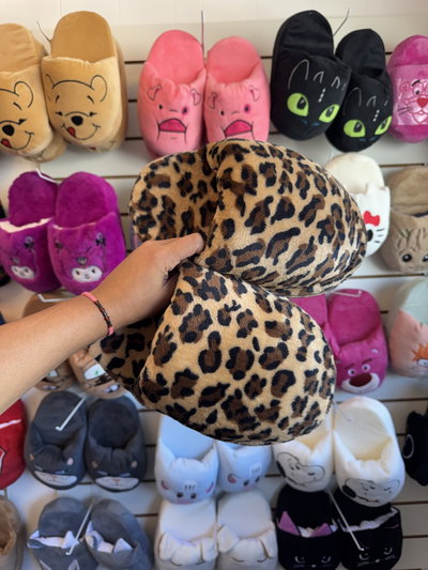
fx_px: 395
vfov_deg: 71.6
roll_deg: +1.8
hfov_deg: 56.8
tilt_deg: -2.5
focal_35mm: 24
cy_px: 285
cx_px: 214
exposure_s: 1/100
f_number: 1.78
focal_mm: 6.76
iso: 100
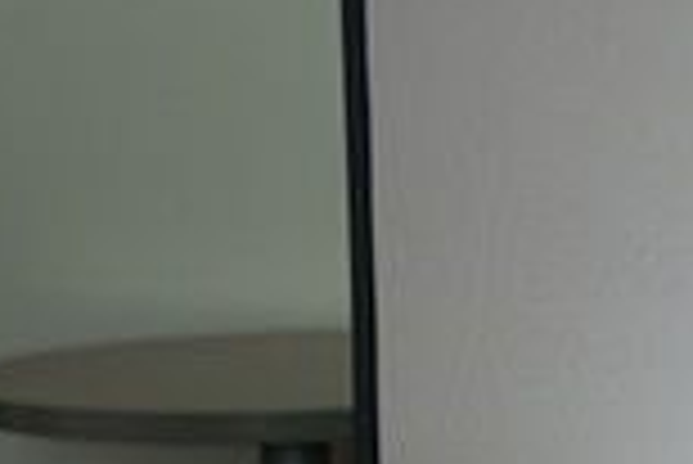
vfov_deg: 7.3
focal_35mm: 188
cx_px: 1246
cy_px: 196
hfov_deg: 10.3
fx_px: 3622
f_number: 4
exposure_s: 1/250
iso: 640
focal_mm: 50
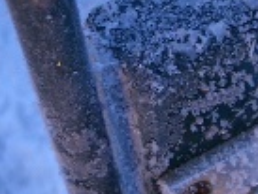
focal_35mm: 102
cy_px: 130
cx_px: 194
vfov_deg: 14.5
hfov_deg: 19.1
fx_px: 761
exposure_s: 1/100
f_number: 2.6
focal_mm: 5.8
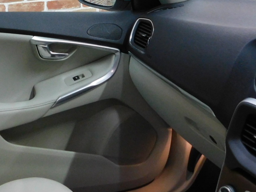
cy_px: -9
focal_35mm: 59
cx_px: 91
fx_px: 436
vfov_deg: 23.6
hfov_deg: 32.5
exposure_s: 1/25
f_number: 3
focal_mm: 4
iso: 400
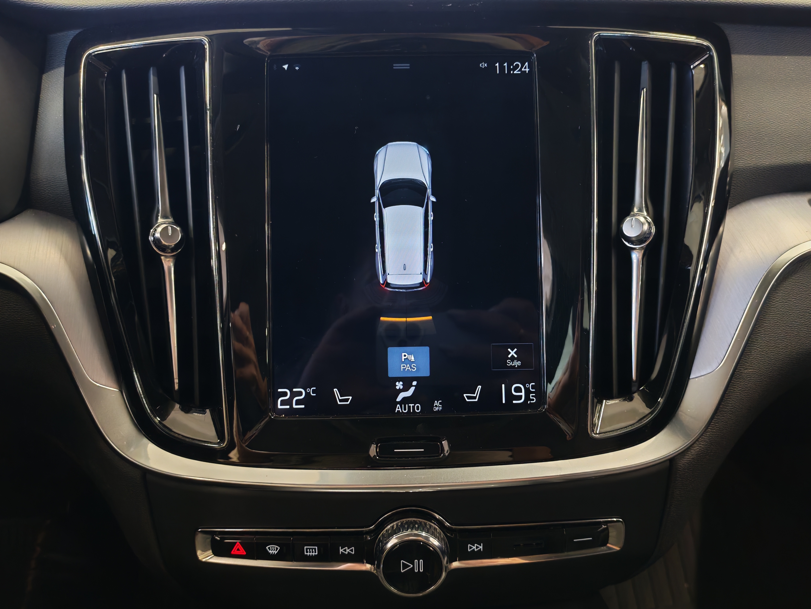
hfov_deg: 60.0
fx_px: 703
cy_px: 304
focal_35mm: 30
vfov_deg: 46.8
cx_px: 406
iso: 1103
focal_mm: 6.12
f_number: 1.9
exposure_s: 1/50
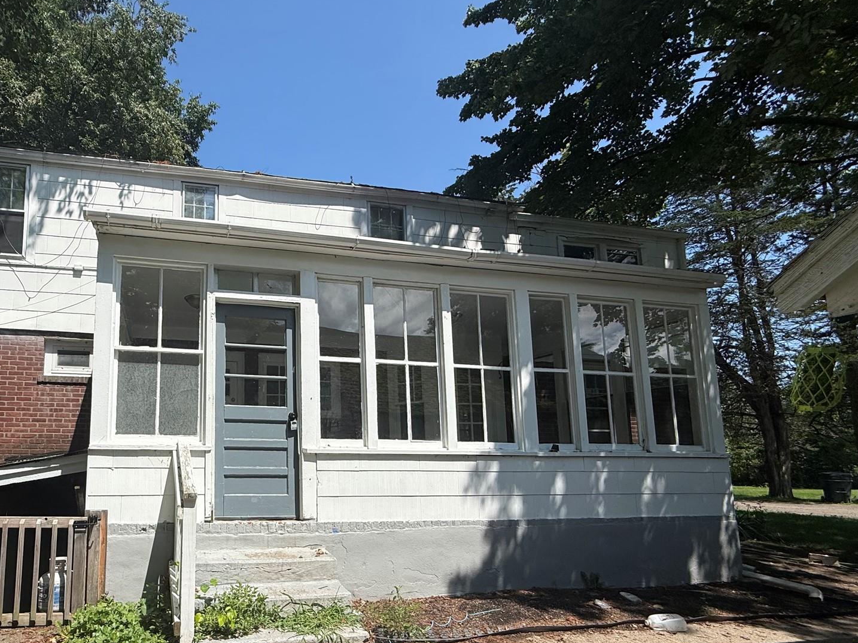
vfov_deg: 65.0
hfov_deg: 77.5
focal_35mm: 20
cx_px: 249
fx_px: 496
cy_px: 403
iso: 50
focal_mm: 2.22
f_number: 2.2
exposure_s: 1/3460
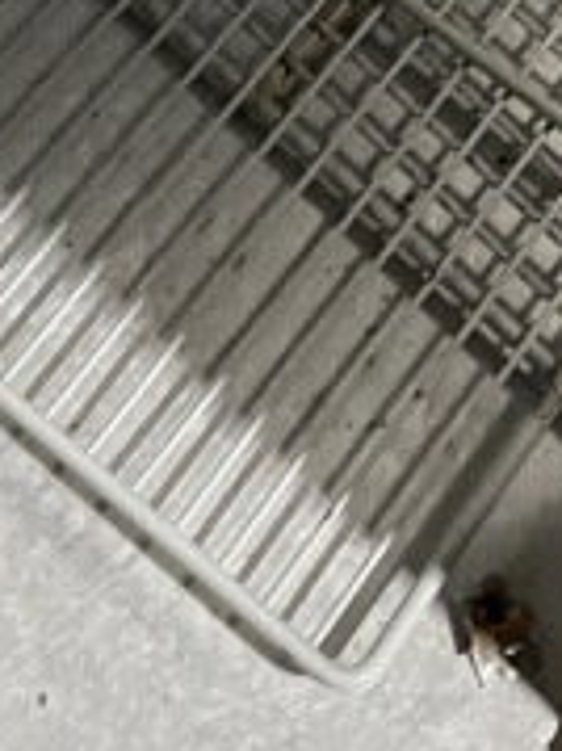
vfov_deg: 14.7
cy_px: -594
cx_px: 289
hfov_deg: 12.5
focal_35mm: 118
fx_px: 2557
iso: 320
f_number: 1.6
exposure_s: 1/60
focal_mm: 4.2
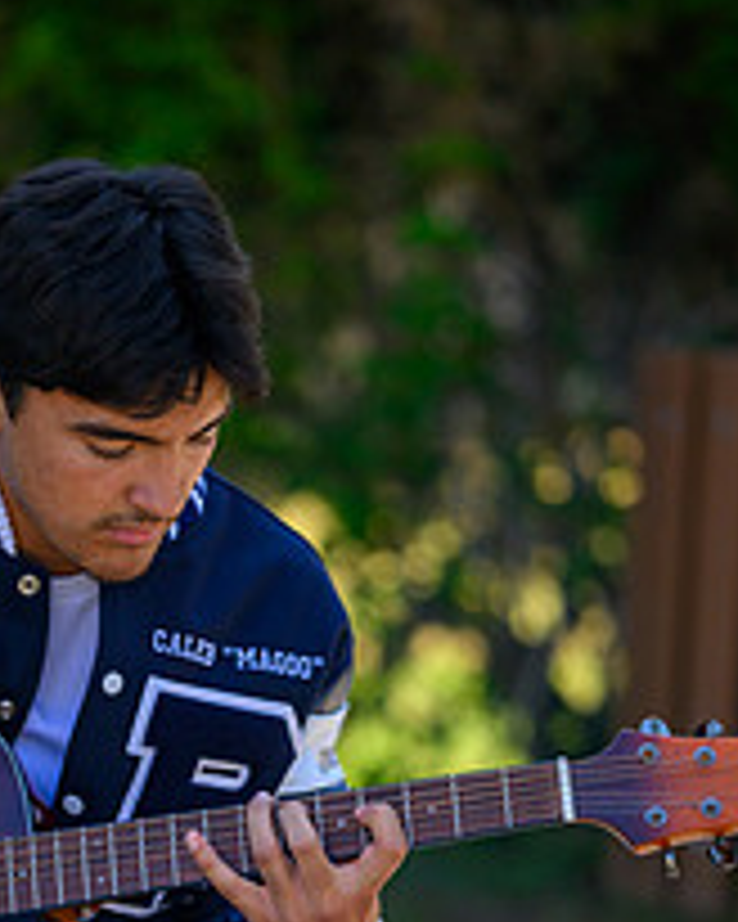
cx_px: 126
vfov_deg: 10.9
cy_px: 940
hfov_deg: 8.8
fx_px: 4778
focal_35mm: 175
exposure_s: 1/5000
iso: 100
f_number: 1.8
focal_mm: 85
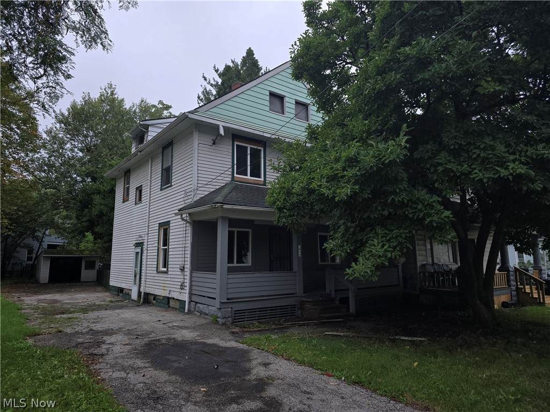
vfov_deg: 58.9
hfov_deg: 73.9
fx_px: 365
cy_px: 206
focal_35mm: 23
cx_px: 275
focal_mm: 6.3
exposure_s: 1/120
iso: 20
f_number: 1.7
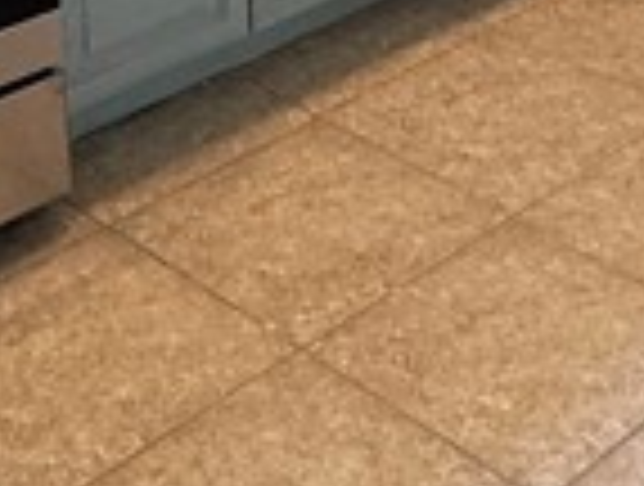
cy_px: -338
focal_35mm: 100
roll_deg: -0.9
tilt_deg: -16.6
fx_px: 1865
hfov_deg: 19.4
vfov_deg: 13.6
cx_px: 491
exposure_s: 1/120
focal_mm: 2.22
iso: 160
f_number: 2.2
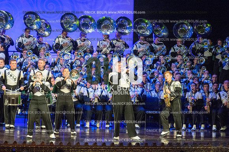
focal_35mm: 195
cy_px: 76
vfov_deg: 7.0
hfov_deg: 10.6
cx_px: 114
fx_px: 1240
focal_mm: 195
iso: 8000
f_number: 5.6
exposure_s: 1/320
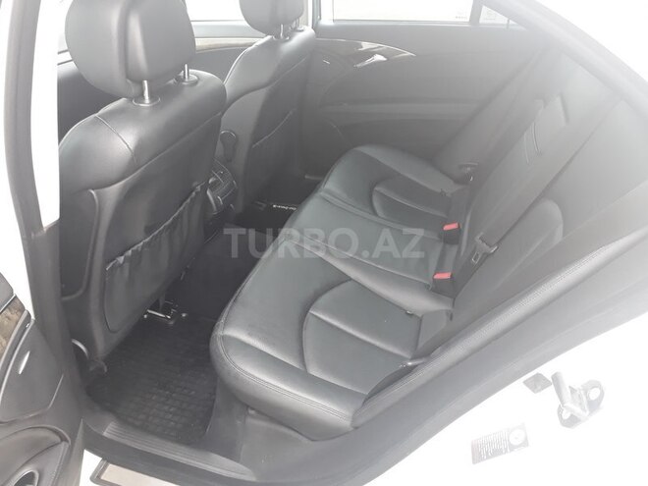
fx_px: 505
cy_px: 243
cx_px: 324
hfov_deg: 65.3
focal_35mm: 27
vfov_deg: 51.4
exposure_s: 1/33
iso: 125
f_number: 1.9
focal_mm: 3.6
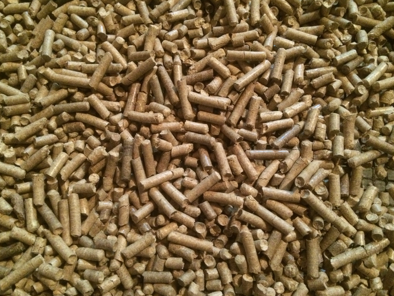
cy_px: 147
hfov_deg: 60.0
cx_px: 194
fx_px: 341
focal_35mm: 30
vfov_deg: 46.8
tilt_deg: -76.3
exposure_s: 1/17
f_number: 2.2
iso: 500
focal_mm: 4.15
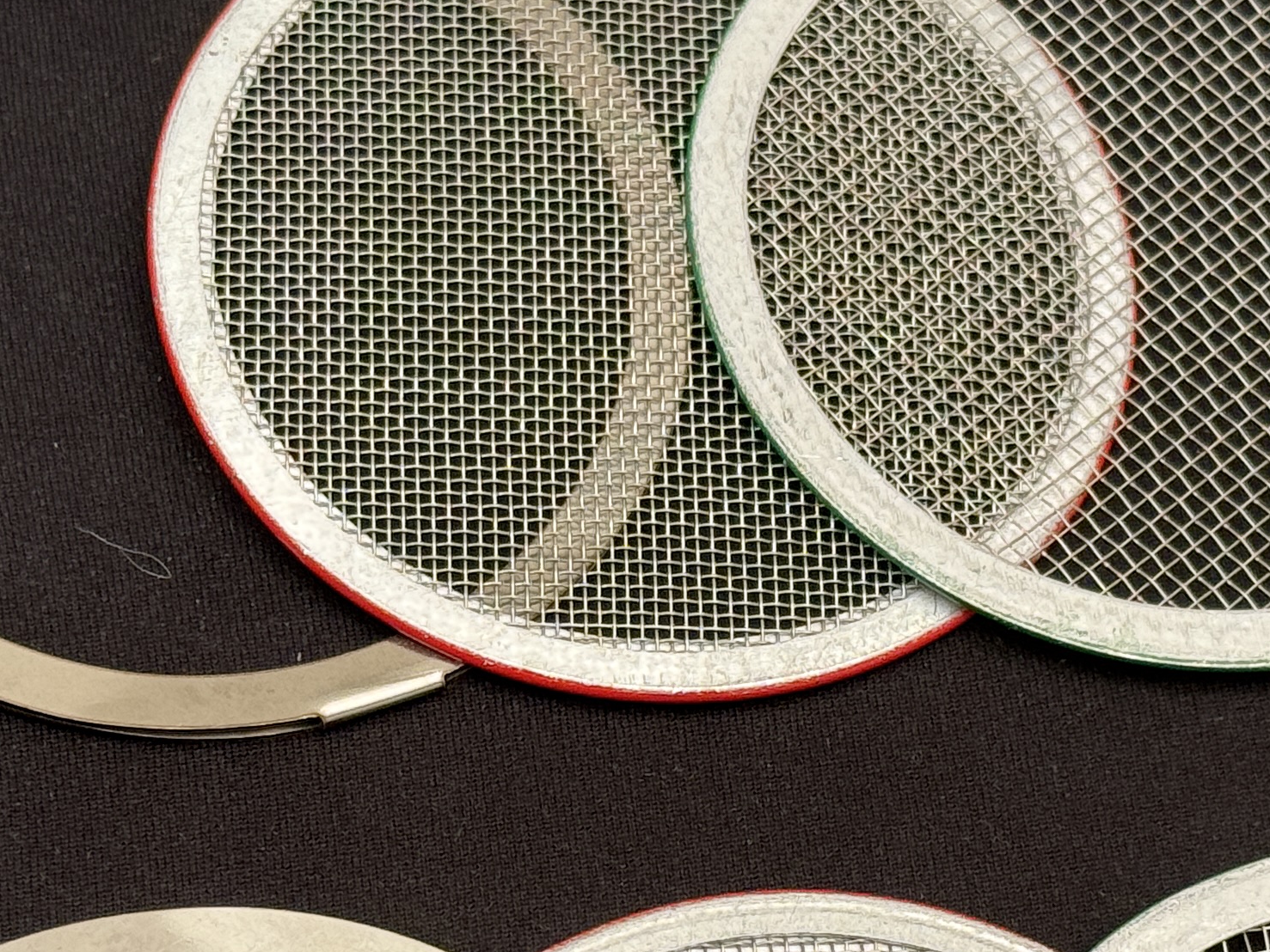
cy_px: 744
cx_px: 728
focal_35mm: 131
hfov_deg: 15.0
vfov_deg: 11.3
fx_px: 4807
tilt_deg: -62.9
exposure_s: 1/50
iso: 64
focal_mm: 6.76
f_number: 1.78
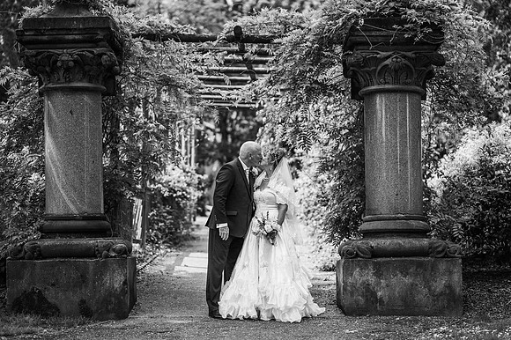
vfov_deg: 15.8
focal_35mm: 86
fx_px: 1227
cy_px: 170
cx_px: 256
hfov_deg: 23.5
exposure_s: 1/1600
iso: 100
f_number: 2
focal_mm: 85
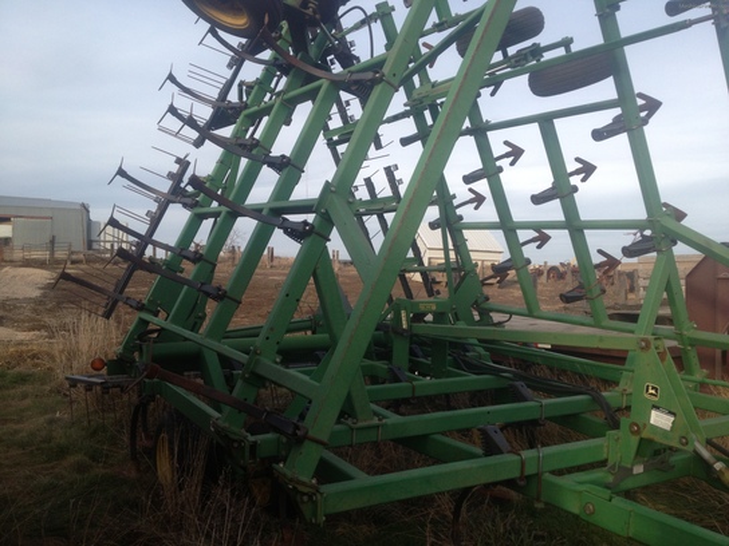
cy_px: 273
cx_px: 364
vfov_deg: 40.7
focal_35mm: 35
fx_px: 737
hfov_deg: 52.6
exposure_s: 1/581
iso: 64
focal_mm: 4.28
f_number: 2.4
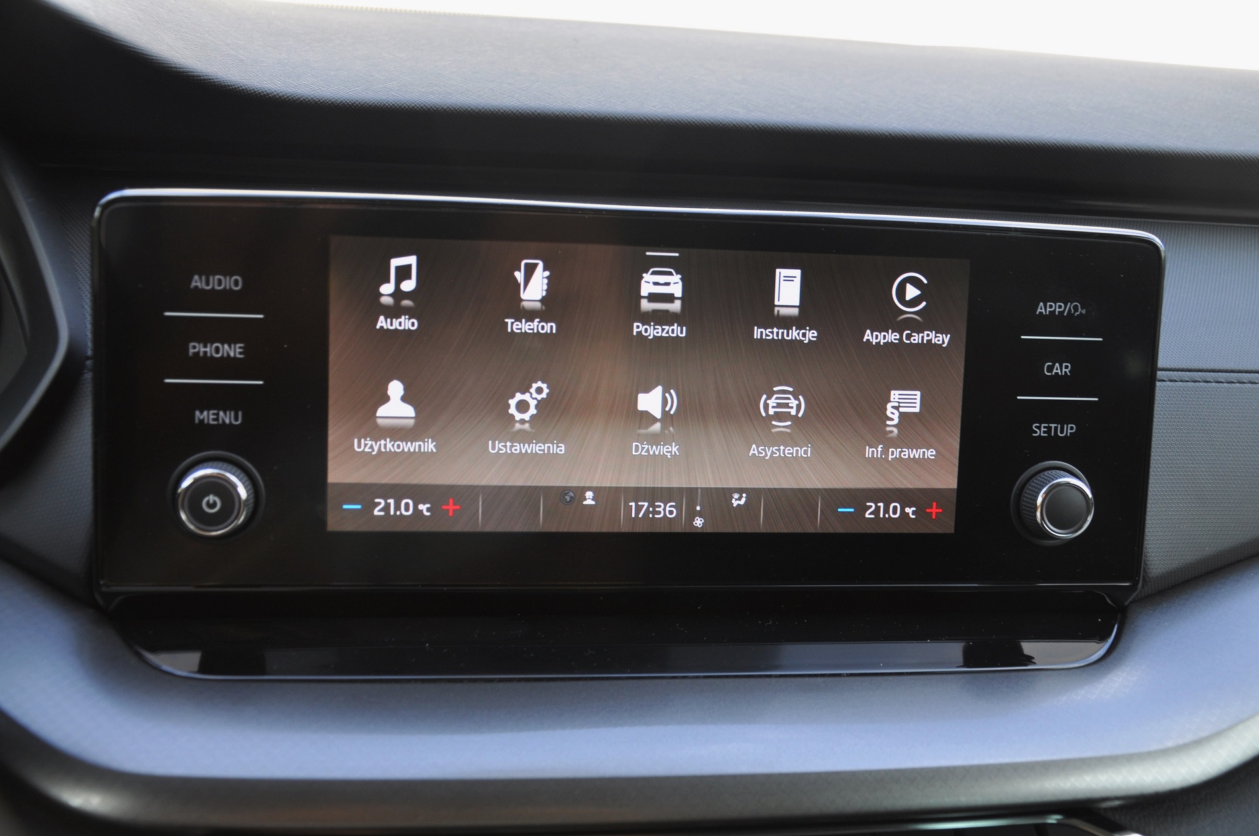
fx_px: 1467
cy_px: 418
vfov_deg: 31.8
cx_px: 630
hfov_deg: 46.5
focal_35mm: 42
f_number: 4.5
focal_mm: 28
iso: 250
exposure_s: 1/80
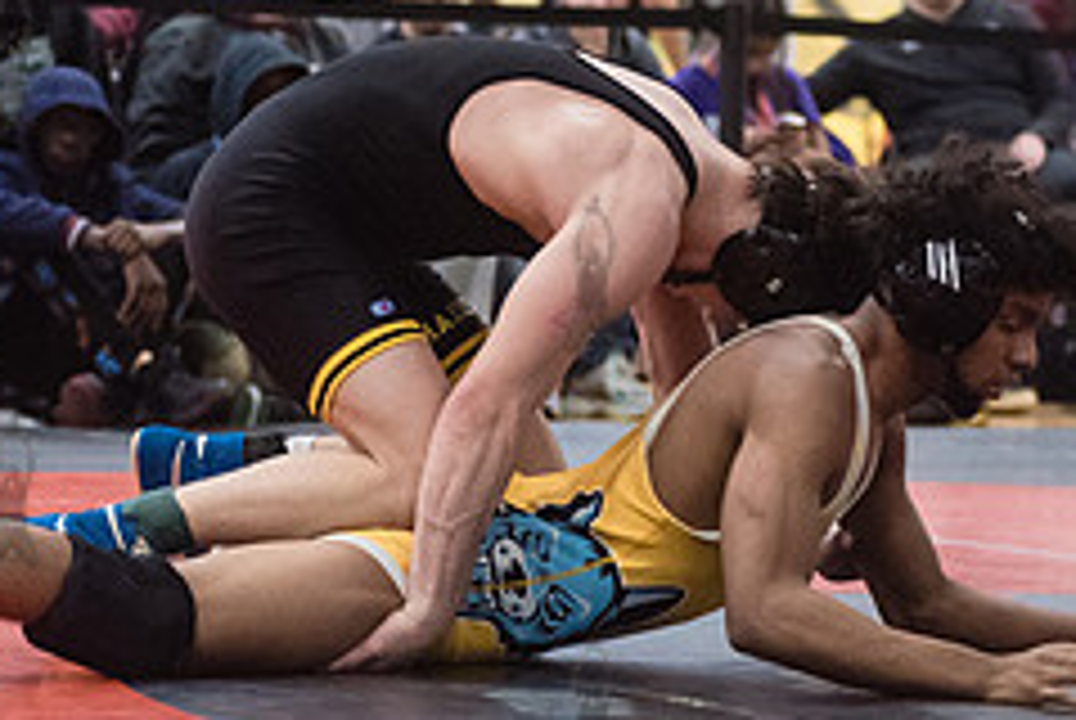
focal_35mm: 194
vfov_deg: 7.1
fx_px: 5805
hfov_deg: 10.6
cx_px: 590
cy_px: 272
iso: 8000
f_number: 3.5
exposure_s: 1/400
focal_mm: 80
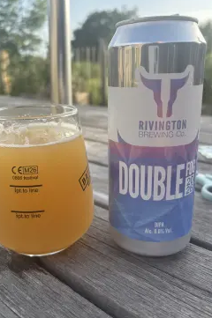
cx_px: 87
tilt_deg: -17.2
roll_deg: +0.7
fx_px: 265
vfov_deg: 61.9
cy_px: 149
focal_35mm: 30
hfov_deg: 43.4
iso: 50
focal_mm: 5.96
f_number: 1.6
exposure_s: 1/1152
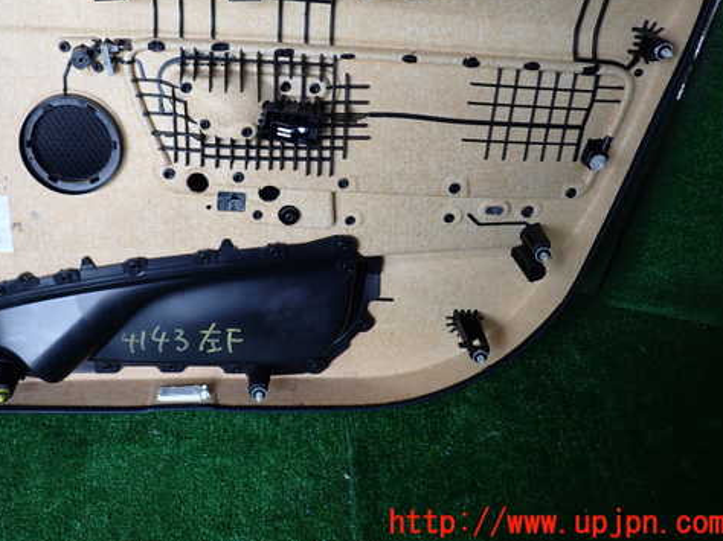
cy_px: 200
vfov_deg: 37.4
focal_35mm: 38
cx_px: 276
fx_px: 793
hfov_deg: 48.6
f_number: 2.3
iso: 100
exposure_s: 1/160
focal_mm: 5.4
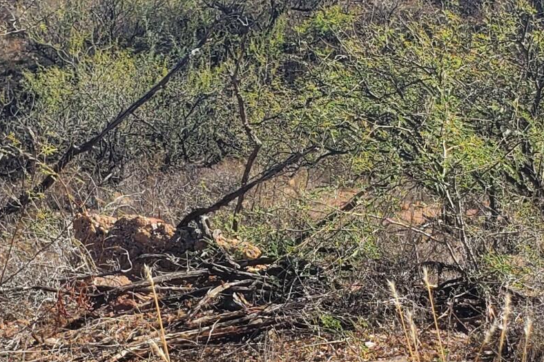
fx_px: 1556
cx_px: 409
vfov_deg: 13.3
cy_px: 190
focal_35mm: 103
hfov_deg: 19.7
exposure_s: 1/986
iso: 50
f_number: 2.4
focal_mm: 4.3
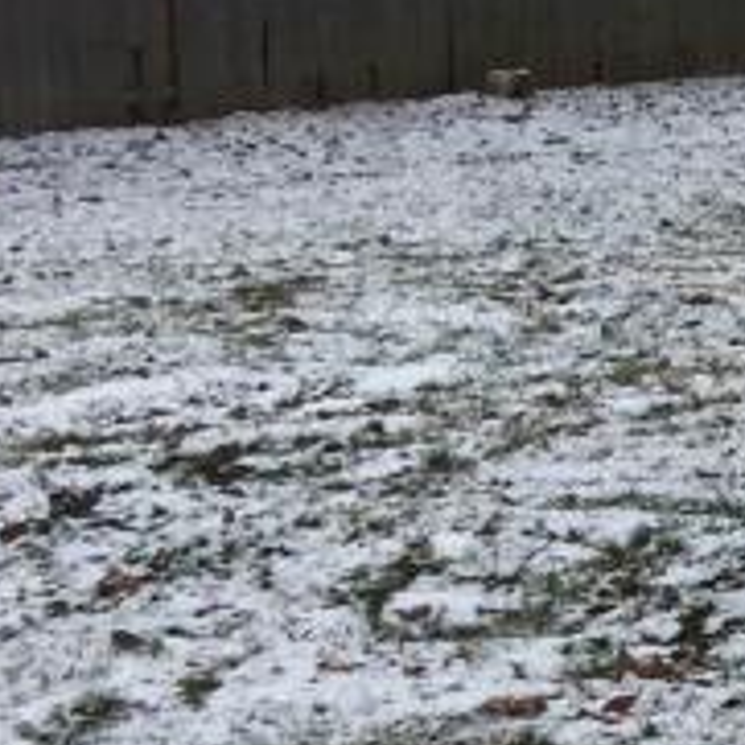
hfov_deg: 10.2
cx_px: 1865
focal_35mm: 145
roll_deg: +0.8
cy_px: 284
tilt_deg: -8.5
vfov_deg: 12.0
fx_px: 3531
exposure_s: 1/1068
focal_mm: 4.15
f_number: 2.2
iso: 32
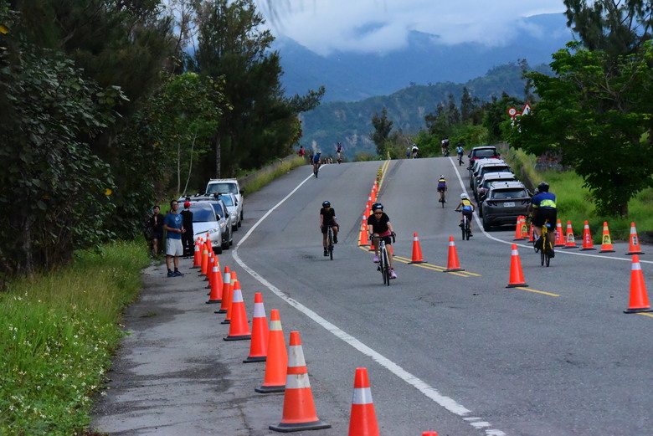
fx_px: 2450
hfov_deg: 15.2
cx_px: 326
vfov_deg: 10.2
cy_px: 218
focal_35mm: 135
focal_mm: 135
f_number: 14
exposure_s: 1/3200
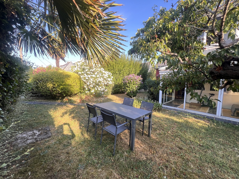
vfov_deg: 89.9
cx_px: 120
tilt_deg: -4.7
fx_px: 90
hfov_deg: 106.2
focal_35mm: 13
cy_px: 90
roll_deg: -1.4
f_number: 1.8
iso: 32
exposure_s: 1/99
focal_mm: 1.57
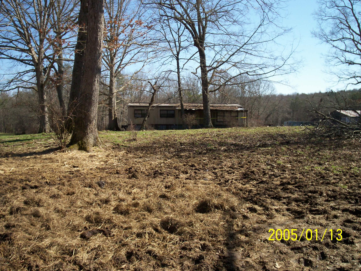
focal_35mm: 36
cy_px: 136
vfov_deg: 39.7
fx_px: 375
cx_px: 180
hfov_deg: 51.4
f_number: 4.5
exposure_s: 1/434
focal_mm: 5.9
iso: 100
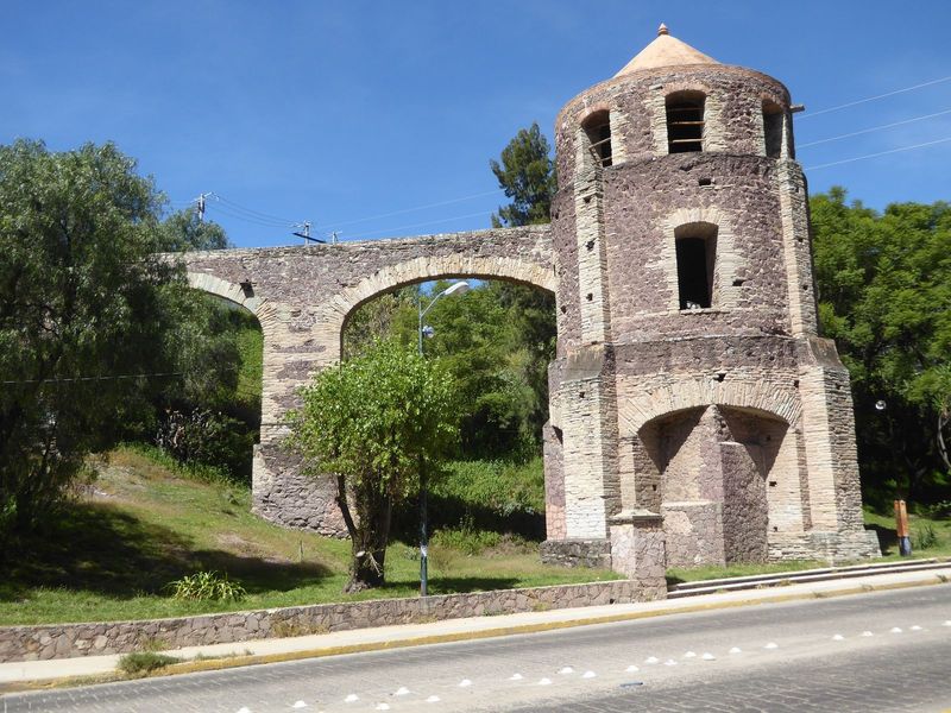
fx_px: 934
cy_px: 356
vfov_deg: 41.8
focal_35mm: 34
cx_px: 476
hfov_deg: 54.0
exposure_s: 1/500
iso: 80
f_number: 3.6
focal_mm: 5.8
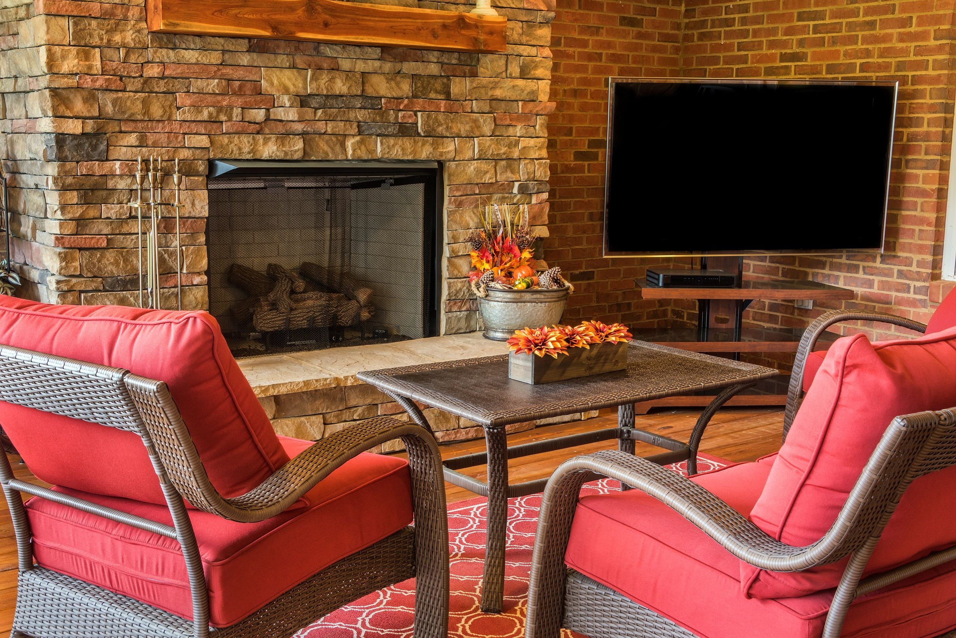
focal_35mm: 44
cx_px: 478
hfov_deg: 44.5
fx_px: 1169
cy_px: 319
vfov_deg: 30.5
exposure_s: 1.3
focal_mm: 44
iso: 400
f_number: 16
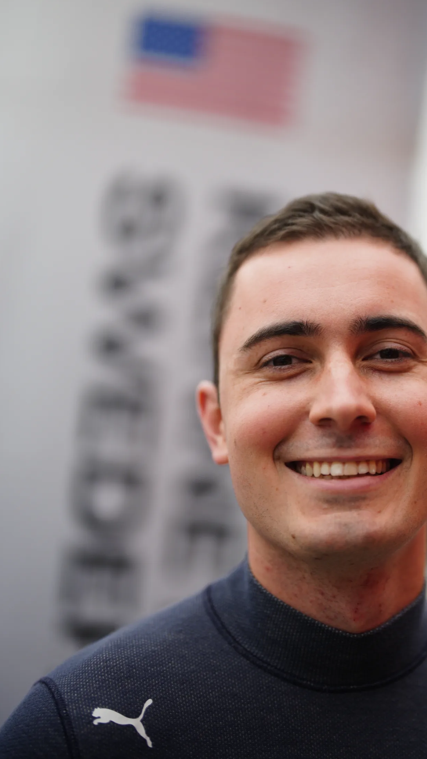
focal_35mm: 61
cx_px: 287
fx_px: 1228
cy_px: 355
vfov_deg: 34.3
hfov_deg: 19.7
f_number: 1.3
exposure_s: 1/50
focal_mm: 50
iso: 200
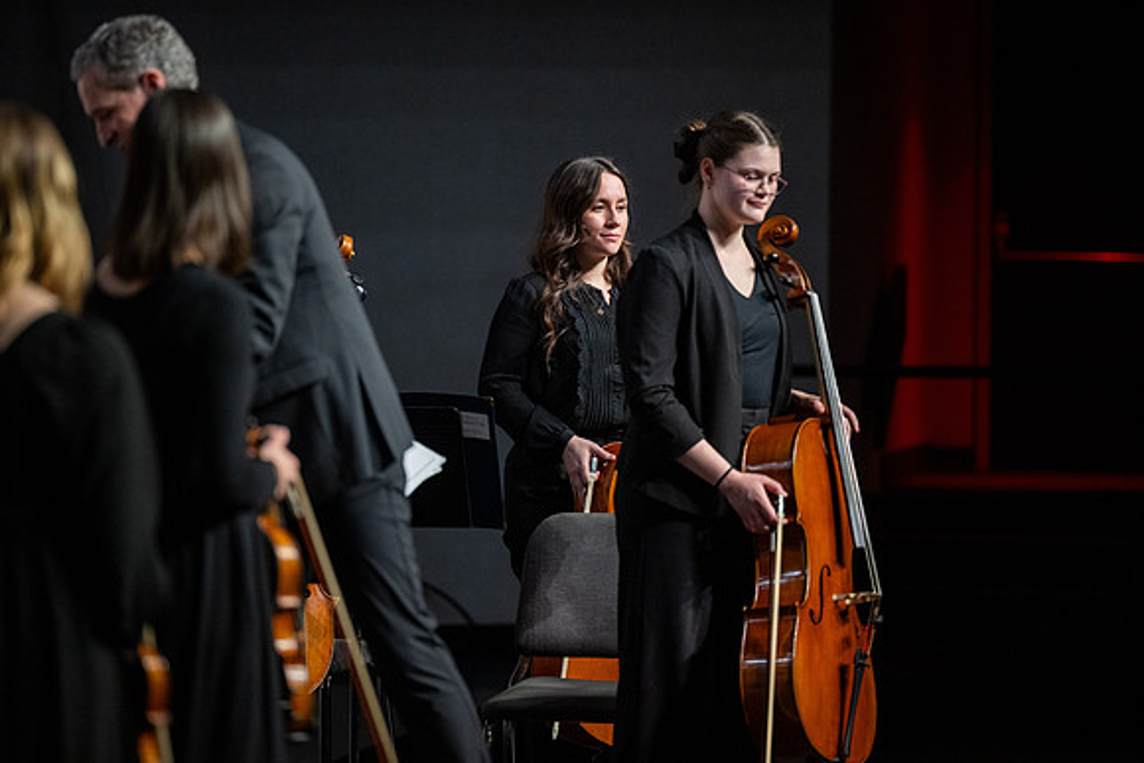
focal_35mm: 200
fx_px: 6357
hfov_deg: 10.3
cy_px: 382
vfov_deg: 6.9
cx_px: 572
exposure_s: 1/400
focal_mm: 200
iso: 1600
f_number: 2.8
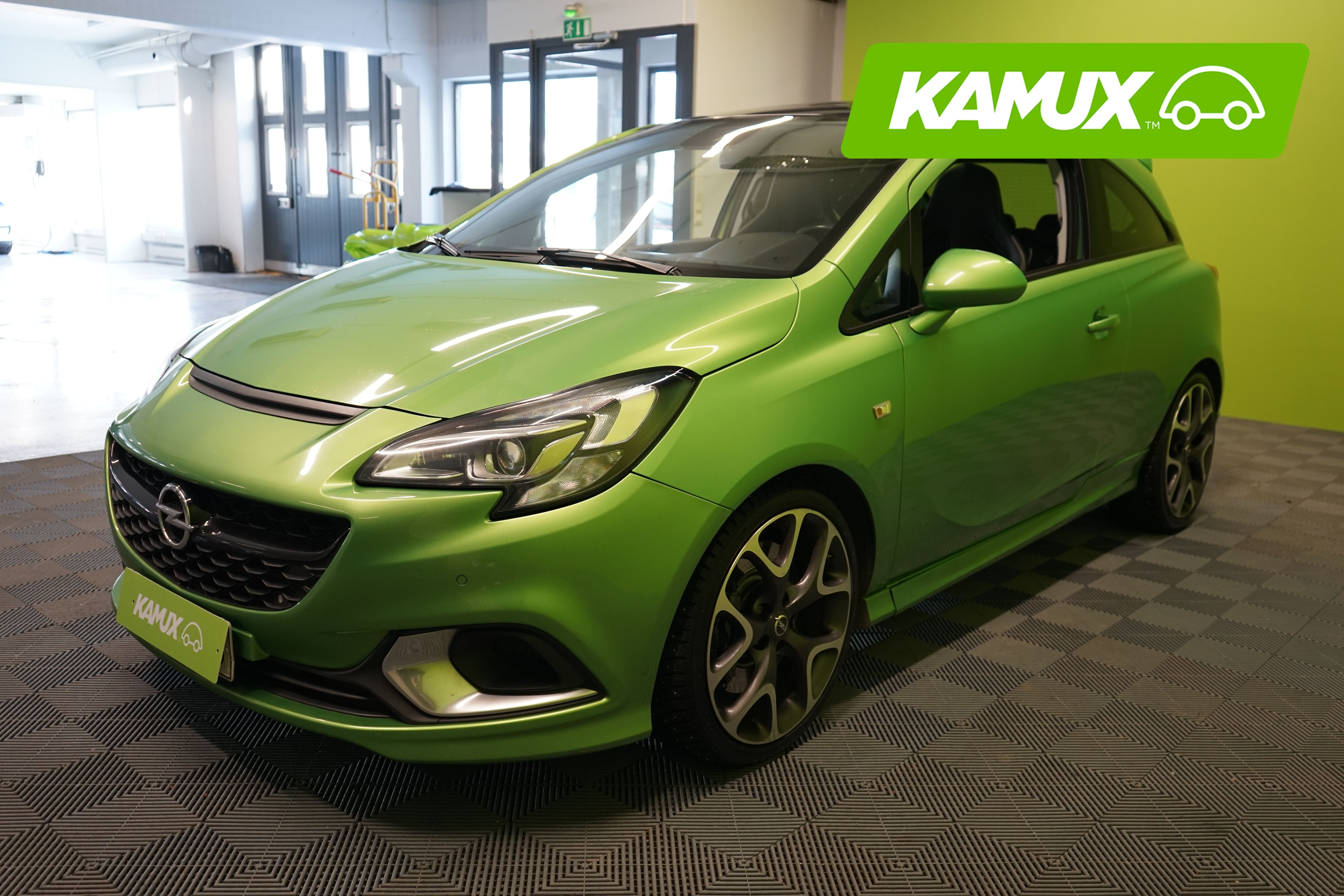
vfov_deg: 43.6
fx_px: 1120
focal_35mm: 30
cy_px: 448
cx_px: 672
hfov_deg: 61.9
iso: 800
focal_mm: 30
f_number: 4.5
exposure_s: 1/30
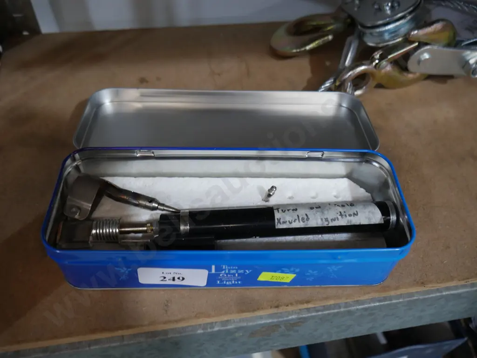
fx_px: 386
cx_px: 238
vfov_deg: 49.8
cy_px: 179
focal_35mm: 28
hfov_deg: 63.4
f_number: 3.5
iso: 500
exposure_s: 1/60
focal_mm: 14
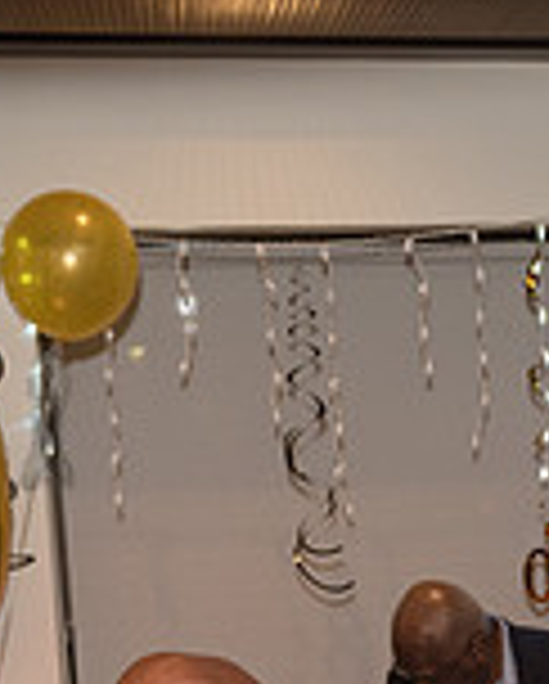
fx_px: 1743
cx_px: 626
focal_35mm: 86
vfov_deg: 21.7
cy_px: 628
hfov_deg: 17.2
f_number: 3.5
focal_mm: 24
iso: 1250
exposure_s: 1/320
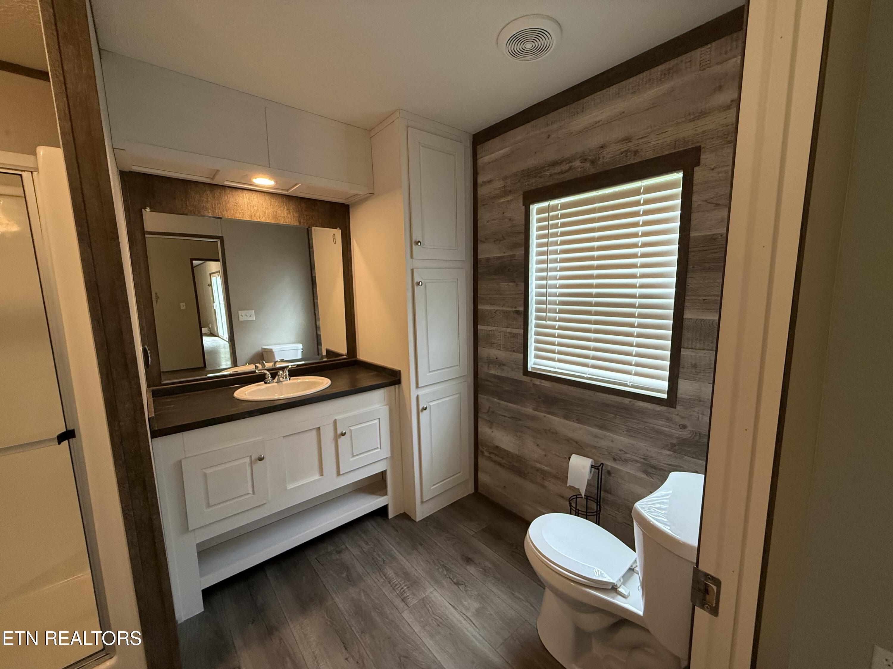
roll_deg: +0.5
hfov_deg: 102.1
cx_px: 446
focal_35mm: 14
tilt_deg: -6.2
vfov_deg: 85.7
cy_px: 334
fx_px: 361
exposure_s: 1/120
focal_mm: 2.22
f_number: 2.2
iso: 320
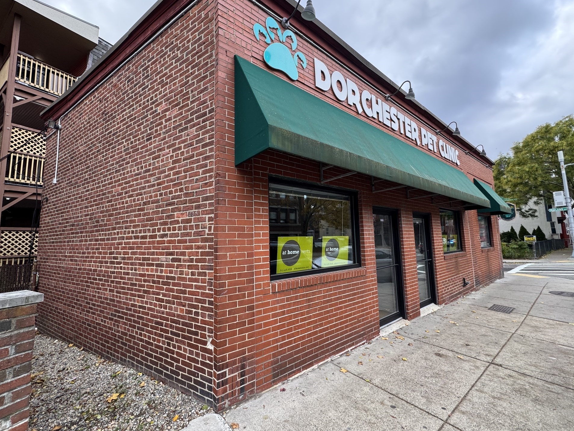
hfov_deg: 98.2
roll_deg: +1.9
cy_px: 214
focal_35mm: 15
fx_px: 249
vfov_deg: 81.8
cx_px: 284
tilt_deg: +7.8
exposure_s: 1/99
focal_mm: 2.22
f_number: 2.2
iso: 80
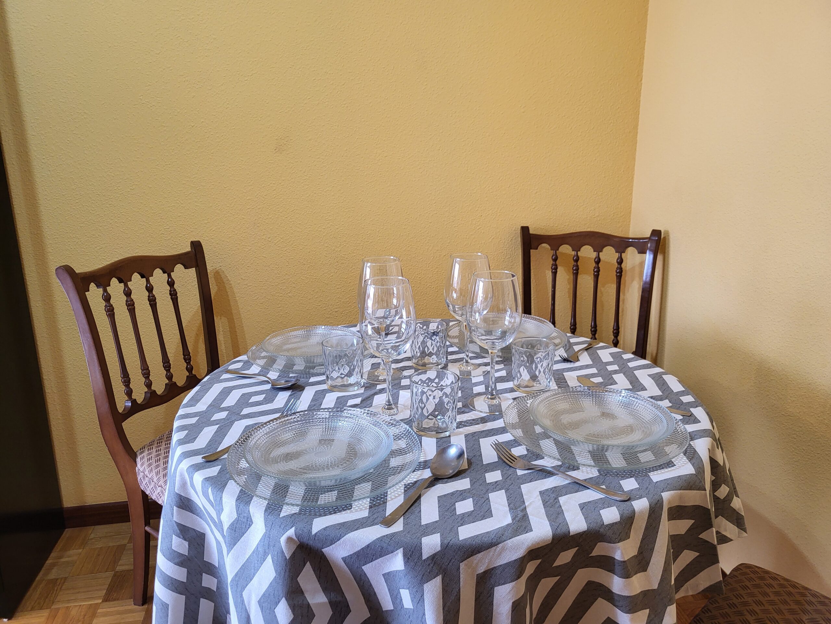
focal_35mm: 26
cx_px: 416
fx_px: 624
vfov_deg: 53.1
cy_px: 312
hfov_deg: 67.3
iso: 250
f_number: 1.8
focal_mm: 5.4
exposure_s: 1/50
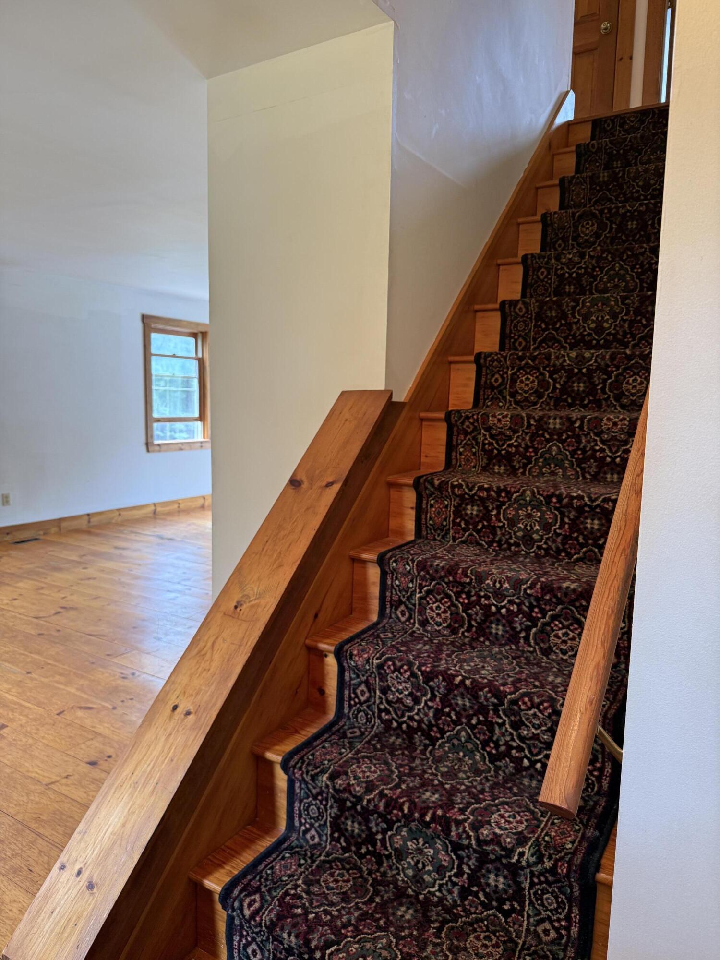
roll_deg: -1.4
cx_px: 360
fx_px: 666
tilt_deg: -6.4
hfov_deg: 56.8
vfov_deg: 71.6
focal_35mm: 24
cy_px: 480
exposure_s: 1/60
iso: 250
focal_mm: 6.76
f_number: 1.78
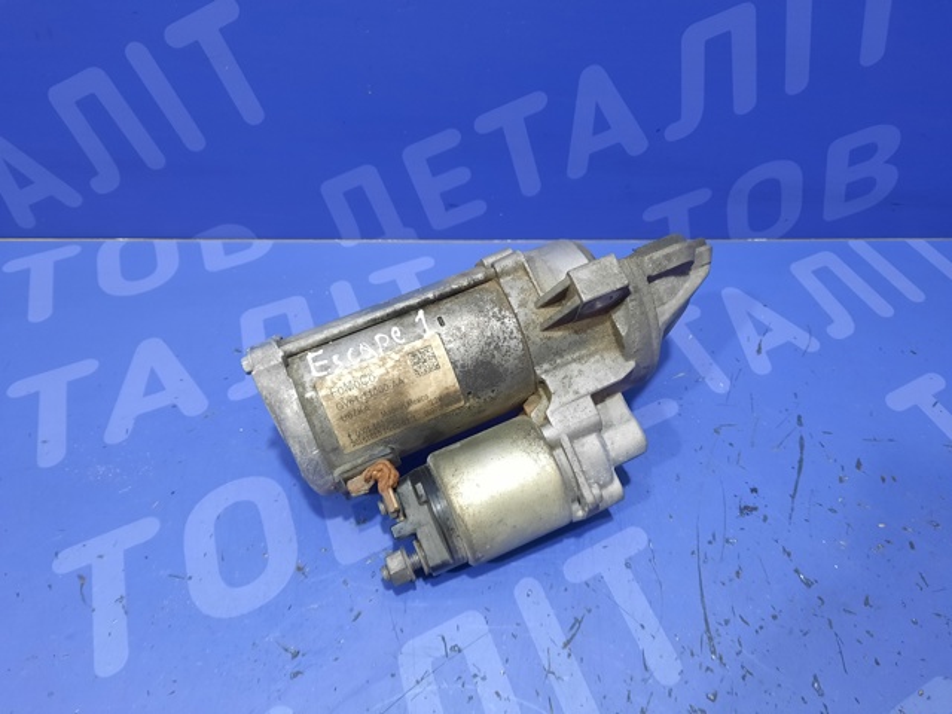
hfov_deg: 69.4
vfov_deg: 54.9
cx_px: 476
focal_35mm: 25
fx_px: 688
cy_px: 357
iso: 320
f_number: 2
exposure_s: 1/30
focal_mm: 4.6
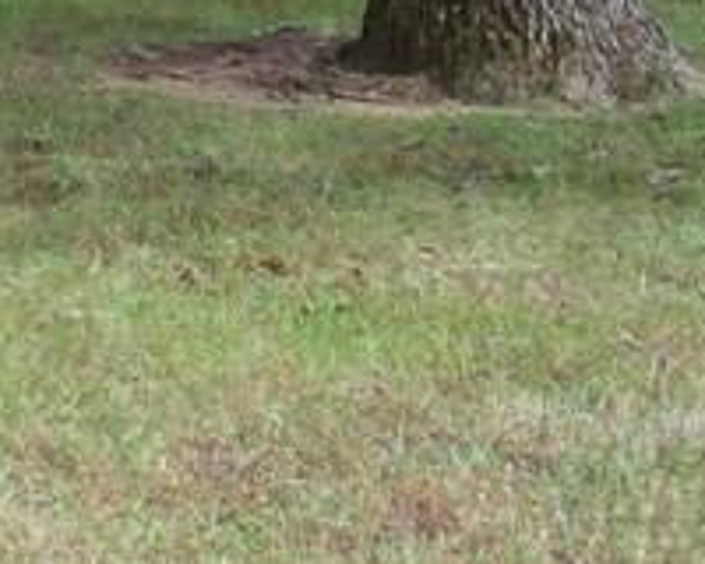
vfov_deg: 7.9
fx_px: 3860
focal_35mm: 185
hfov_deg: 9.7
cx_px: -680
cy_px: -691
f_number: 2.8
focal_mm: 6.2
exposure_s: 1/308
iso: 80
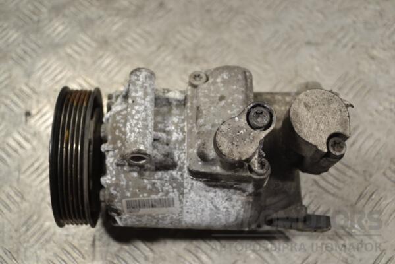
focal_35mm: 48
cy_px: 132
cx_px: 198
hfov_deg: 41.1
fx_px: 527
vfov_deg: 28.1
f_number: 4.8
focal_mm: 32
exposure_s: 1/30
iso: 140
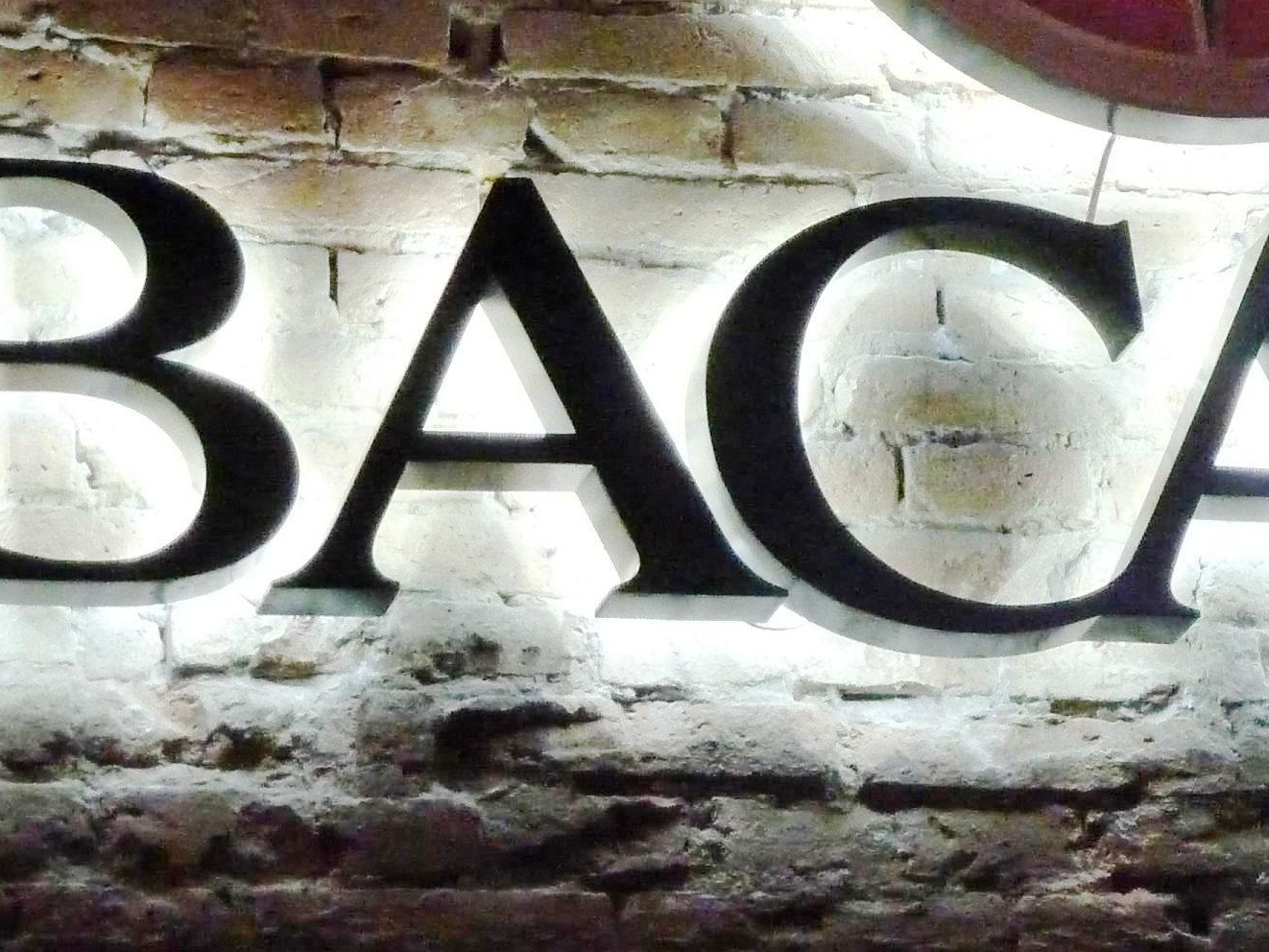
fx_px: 5573
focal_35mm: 152
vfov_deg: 9.7
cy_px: 114
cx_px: 1174
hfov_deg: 12.9
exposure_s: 1/20
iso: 800
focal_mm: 11
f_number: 4.1
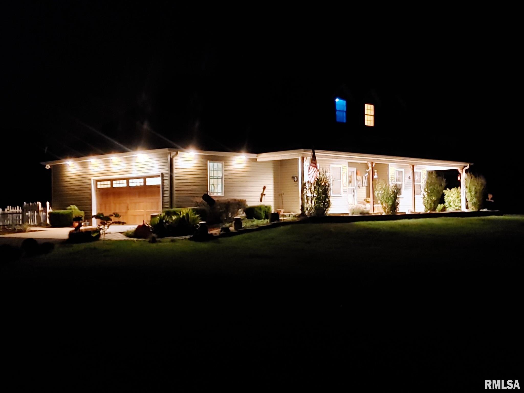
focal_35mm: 49
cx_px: 262
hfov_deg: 38.9
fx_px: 742
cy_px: 196
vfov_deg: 29.7
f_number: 1.8
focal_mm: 4.81
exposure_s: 1/7
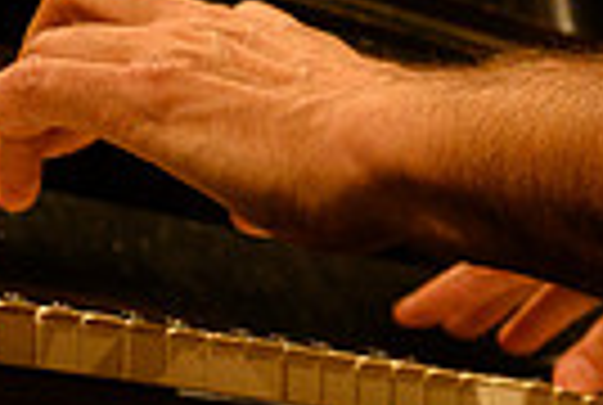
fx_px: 4348
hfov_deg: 7.9
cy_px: -457
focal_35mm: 259
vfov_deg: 5.2
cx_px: 446
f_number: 5.6
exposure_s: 1/250
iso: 1800
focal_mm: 40
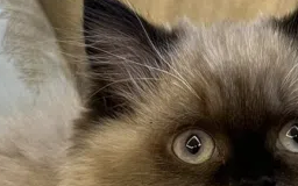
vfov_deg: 17.2
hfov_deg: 29.3
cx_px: 225
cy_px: 273
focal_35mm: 69
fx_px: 560
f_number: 1.5
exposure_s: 1/50
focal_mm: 5.7
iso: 160
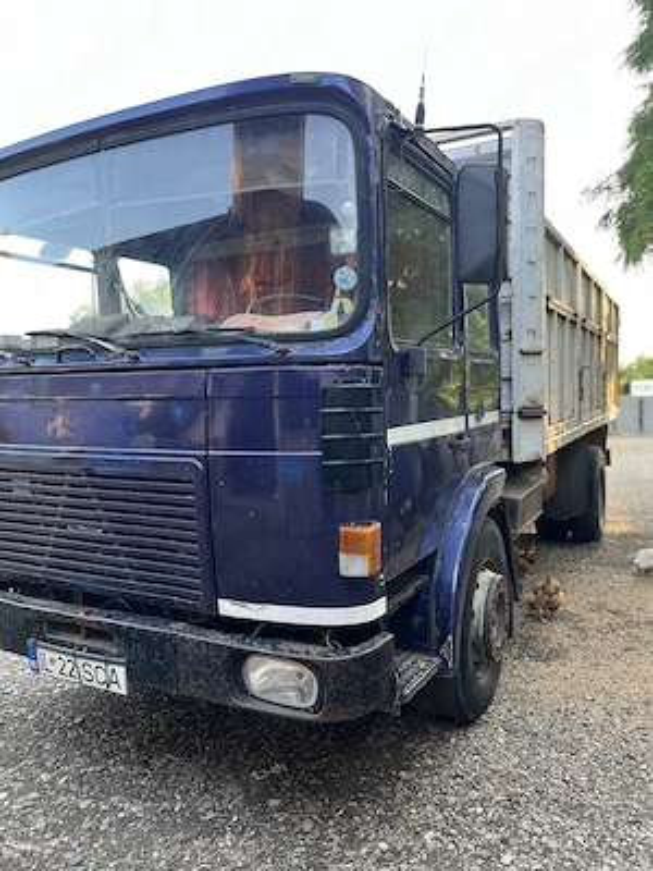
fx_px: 654
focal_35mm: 26
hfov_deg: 53.1
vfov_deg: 67.3
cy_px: 436
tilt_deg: -2.9
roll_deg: +2.3
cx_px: 326
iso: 80
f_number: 1.6
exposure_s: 1/121
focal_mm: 5.1
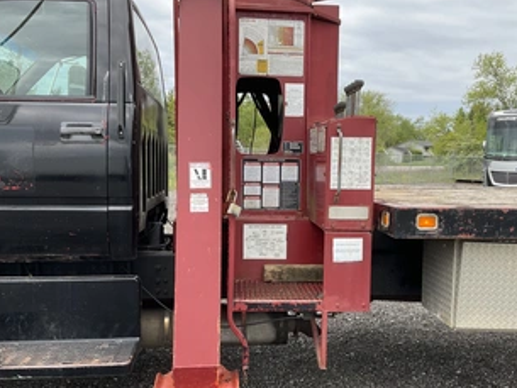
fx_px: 568
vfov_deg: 37.7
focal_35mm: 38
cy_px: 200
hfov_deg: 48.9
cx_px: 290
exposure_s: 1/435
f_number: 1.8
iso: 25
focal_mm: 3
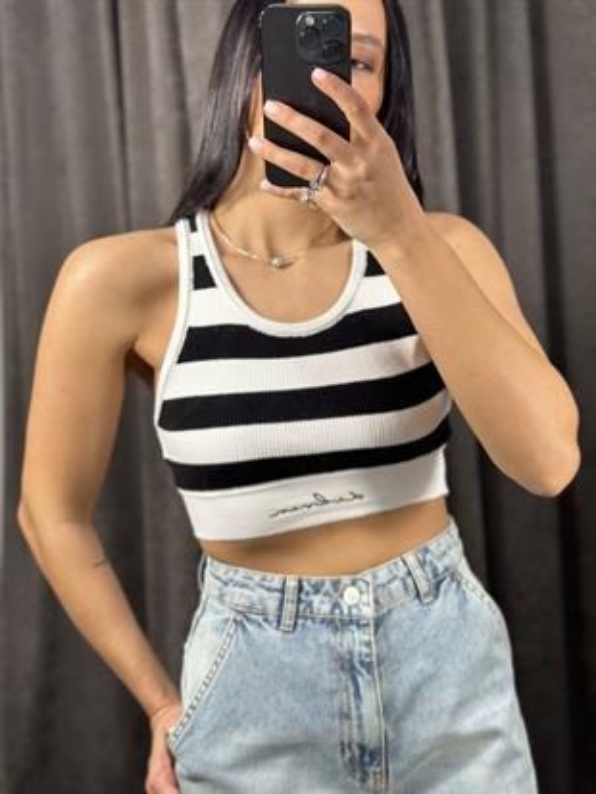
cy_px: 397
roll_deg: +3.7
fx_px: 1101
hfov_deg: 30.3
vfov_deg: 39.6
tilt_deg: -30.9
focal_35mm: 48
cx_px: 298
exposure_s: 1/100
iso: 125
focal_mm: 6.86
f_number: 1.78
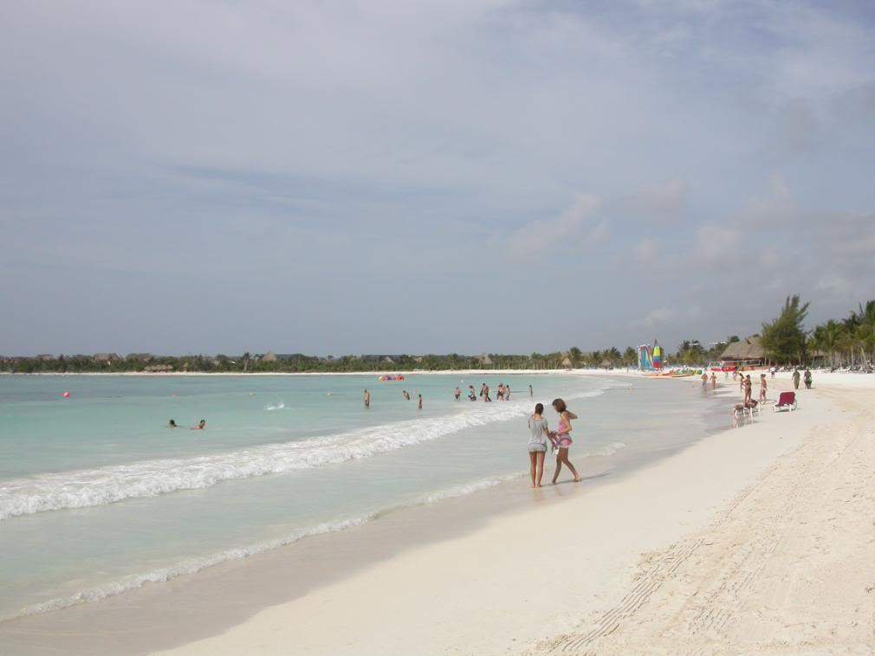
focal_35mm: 38
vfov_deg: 37.7
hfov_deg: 49.0
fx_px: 961
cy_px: 328
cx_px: 438
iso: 100
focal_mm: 7.85
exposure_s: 1/678
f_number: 7.5
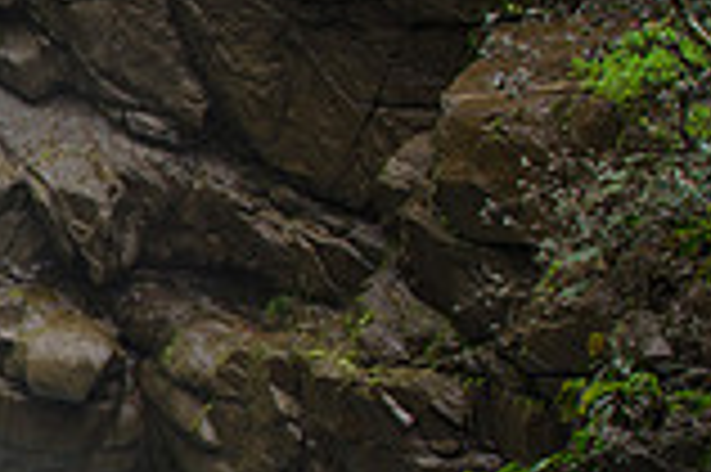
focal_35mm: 121
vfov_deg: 11.3
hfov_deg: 15.5
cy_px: 369
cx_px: -396
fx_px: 2387
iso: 200
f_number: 11
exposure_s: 1/25
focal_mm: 22
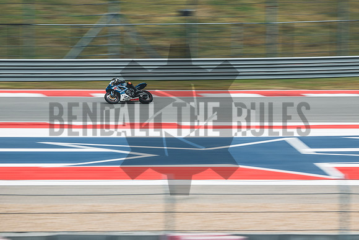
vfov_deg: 3.8
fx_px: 3650
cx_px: 217
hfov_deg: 5.6
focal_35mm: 366
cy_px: 144
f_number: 4
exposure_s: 1/60
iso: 160
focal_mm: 200
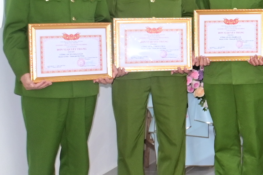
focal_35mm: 113
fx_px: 826
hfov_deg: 15.3
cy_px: 41
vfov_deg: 12.1
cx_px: 495
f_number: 3.5
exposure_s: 1/200
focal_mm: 20
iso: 800
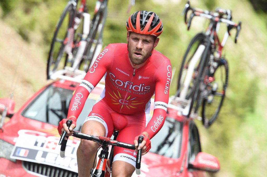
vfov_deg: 3.5
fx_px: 2890
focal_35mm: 390
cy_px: 88
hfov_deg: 5.3
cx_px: 134
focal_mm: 390
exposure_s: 1/1000
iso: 1000
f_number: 7.1
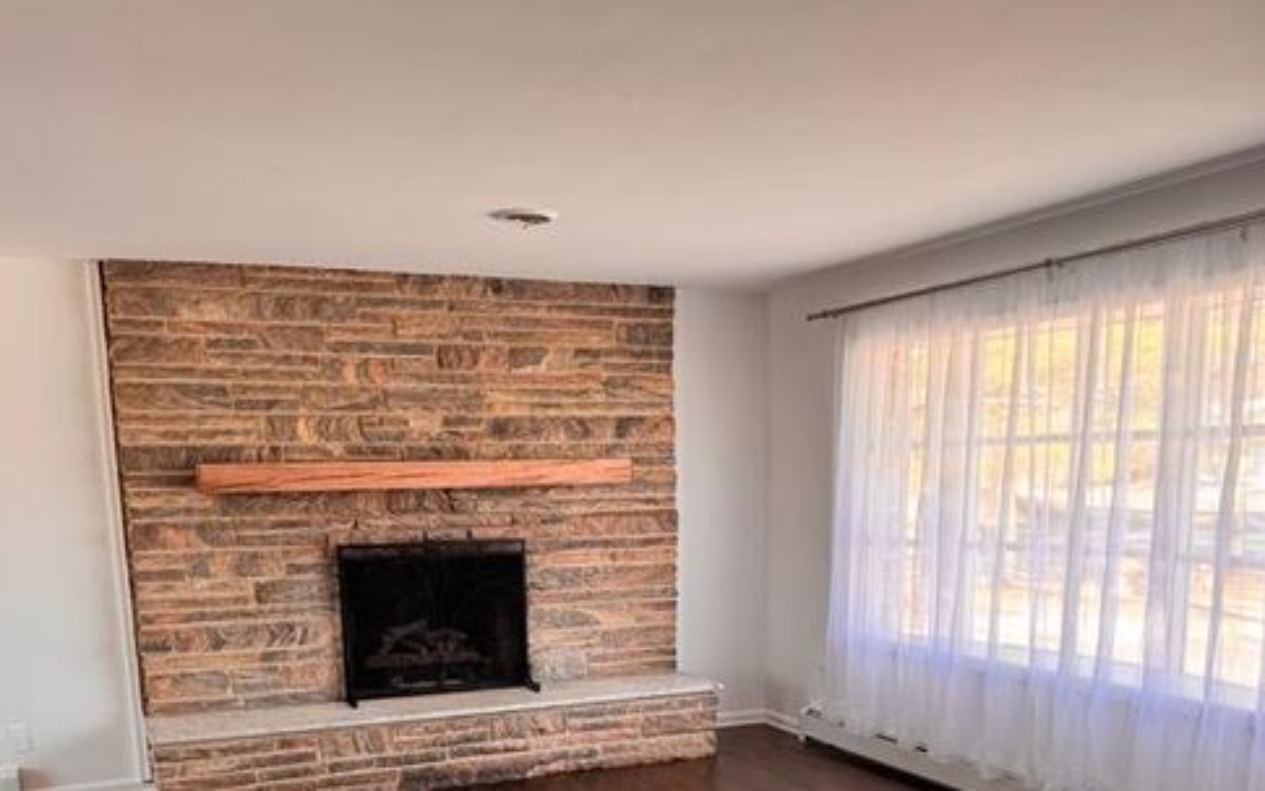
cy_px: 690
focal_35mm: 35
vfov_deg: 34.5
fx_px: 1206
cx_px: 626
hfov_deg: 55.3
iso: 100
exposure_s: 1/60
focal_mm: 6.76
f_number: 1.78
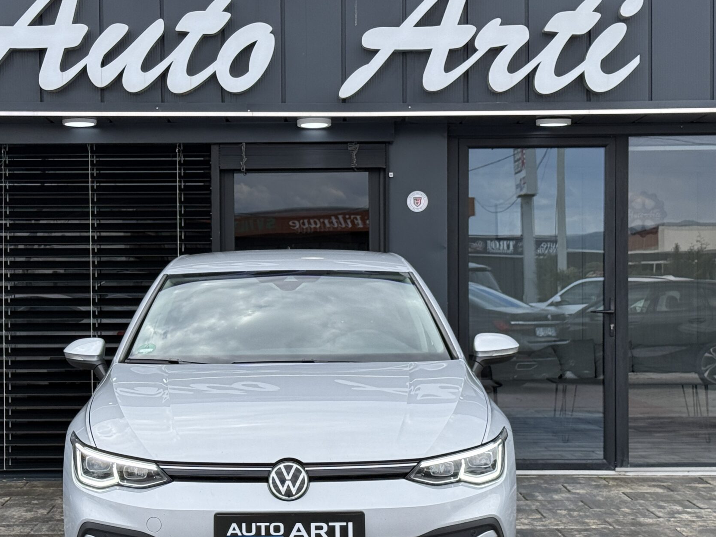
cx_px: 288
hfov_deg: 26.3
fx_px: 1530
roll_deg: +0.3
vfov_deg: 19.9
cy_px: 323
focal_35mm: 74
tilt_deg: -0.9
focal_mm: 6.76
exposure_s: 1/1242
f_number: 1.78
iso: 64
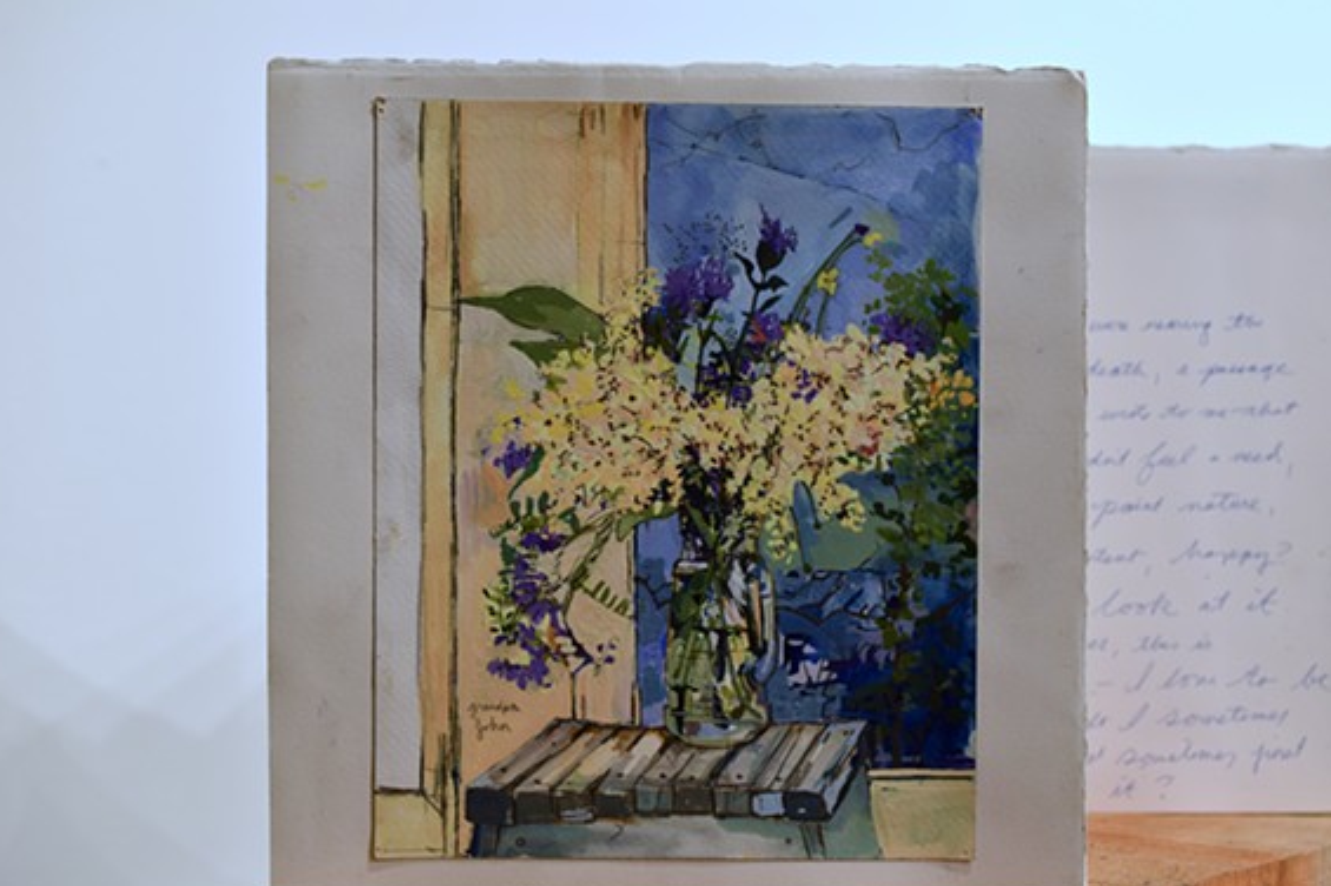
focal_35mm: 68
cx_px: 742
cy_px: 497
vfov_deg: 20.0
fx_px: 2513
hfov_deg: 29.6
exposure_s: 1/80
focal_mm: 40
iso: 400
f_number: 4.5
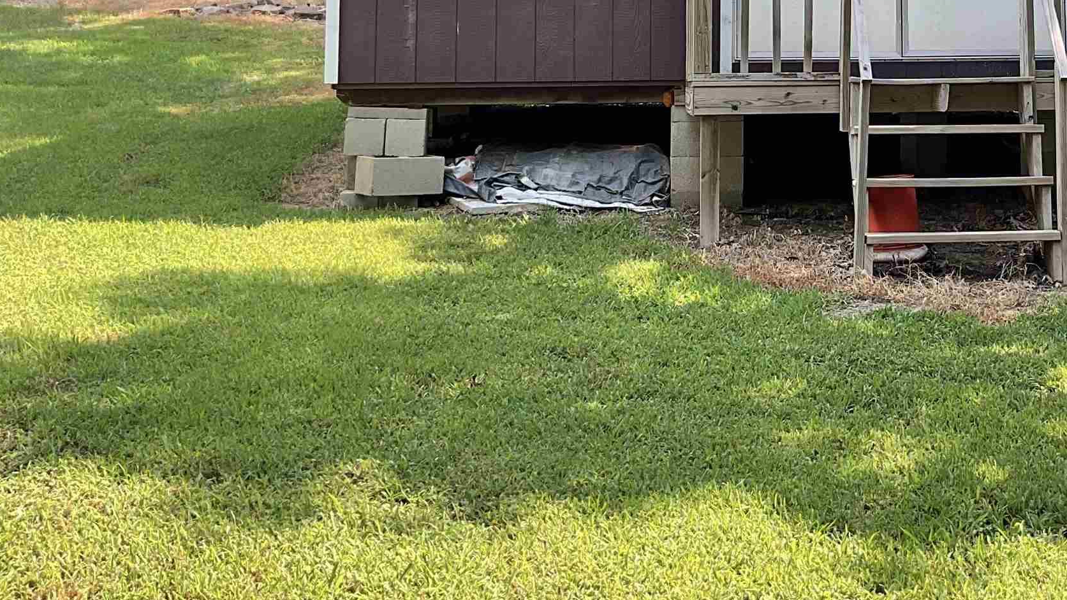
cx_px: 925
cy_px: -51
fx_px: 1641
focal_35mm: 58
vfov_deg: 19.9
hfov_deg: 34.4
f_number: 1.8
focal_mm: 3
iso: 16
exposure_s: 1/220
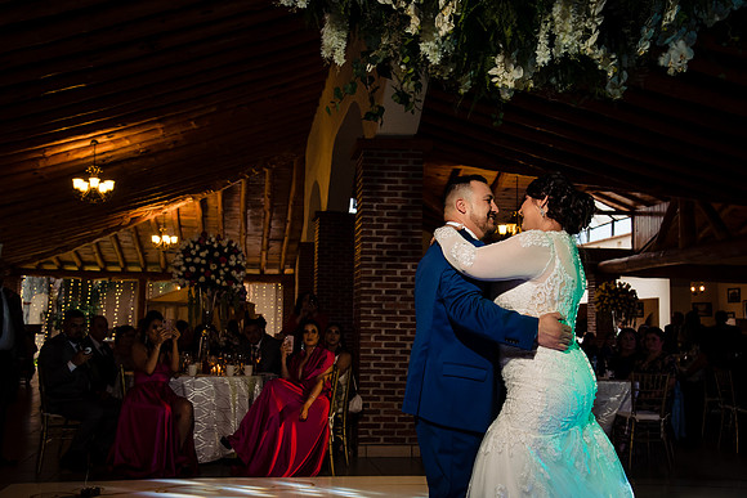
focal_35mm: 42
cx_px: 374
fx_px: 863
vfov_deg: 32.2
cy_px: 249
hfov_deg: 46.8
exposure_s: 1/100
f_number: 8
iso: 2000
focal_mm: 40
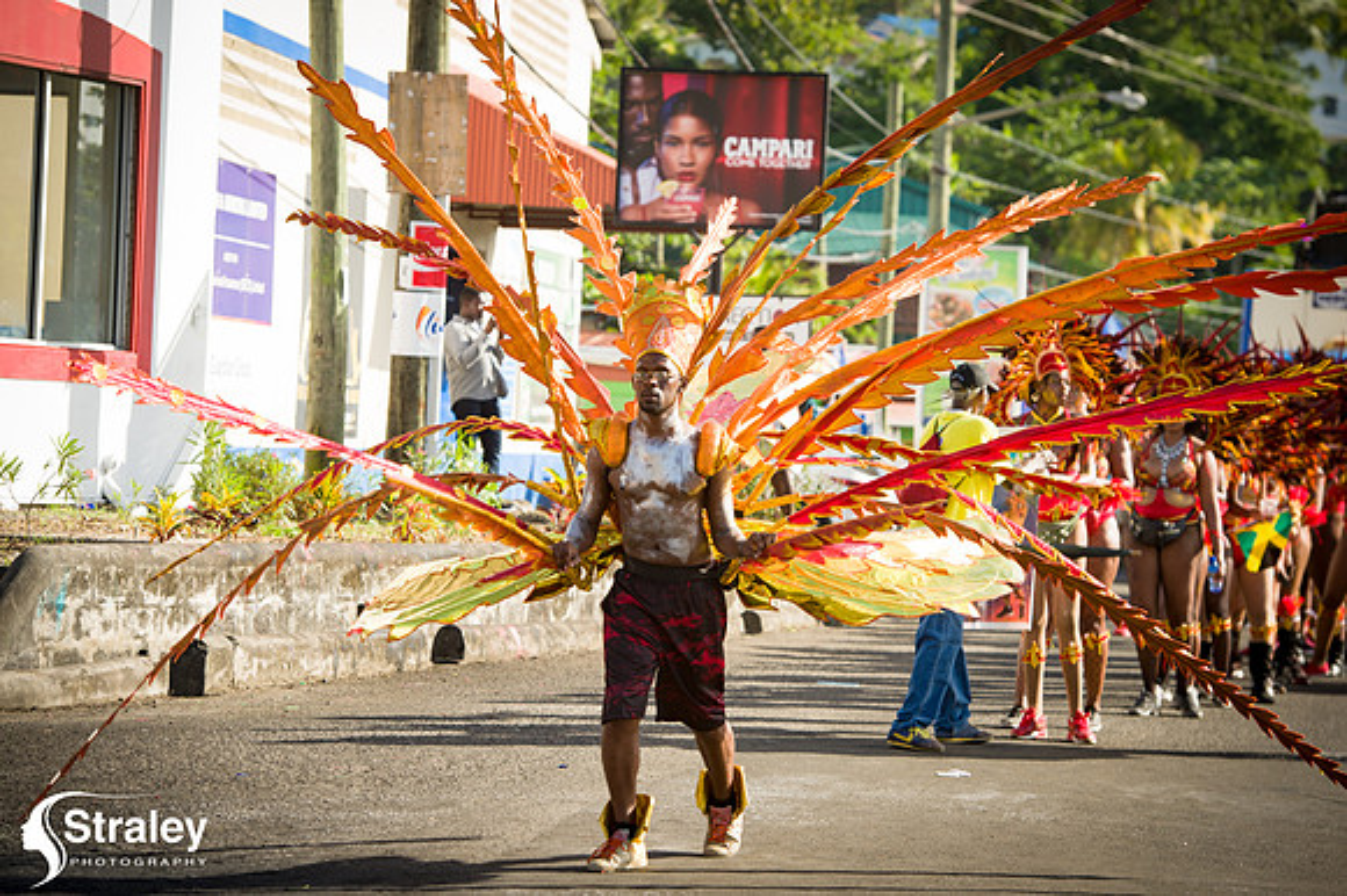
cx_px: 674
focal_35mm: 122
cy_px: 448
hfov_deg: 16.8
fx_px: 4562
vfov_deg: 11.2
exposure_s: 1/200
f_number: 5.6
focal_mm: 122
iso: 100
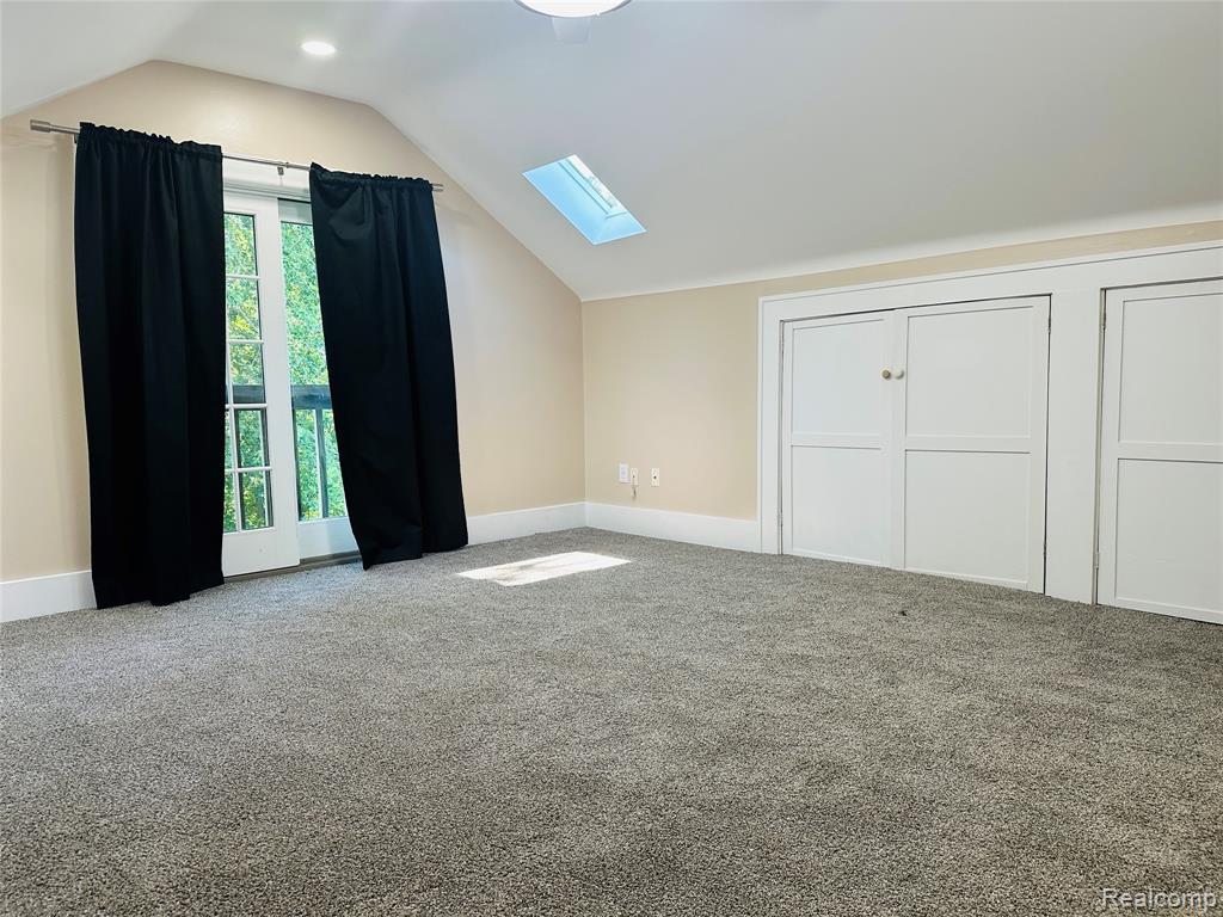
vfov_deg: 56.8
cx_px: 612
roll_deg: +1.3
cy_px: 458
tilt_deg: -5.4
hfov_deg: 71.6
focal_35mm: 24
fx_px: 848
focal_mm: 6.86
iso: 160
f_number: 1.78
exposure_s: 1/121
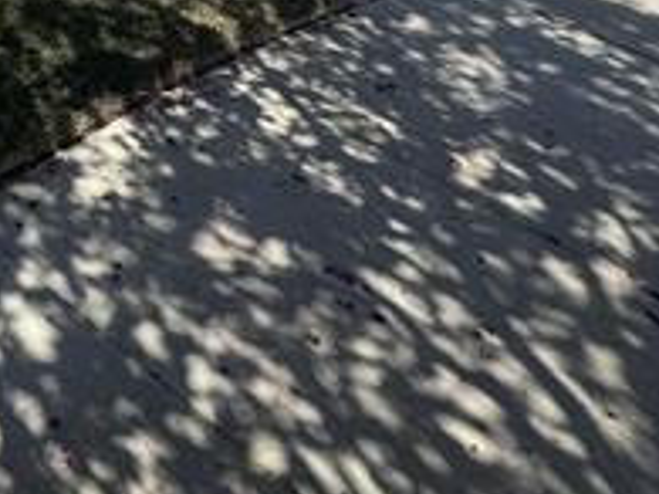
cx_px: -311
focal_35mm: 46
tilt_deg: -12.2
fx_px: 875
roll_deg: -2.7
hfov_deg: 28.4
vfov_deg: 24.7
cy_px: -237
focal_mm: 2.22
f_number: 2.2
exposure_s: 1/2674
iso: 50
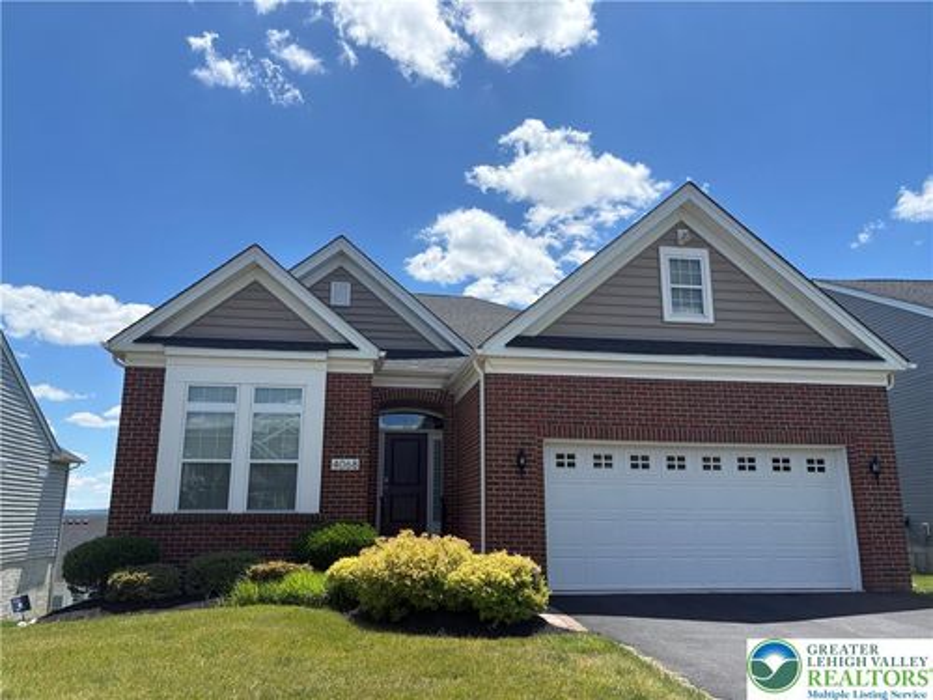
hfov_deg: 67.3
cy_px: 350
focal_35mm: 26
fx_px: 701
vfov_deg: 53.1
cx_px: 466
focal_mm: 5.96
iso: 50
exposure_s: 1/4065
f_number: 1.6
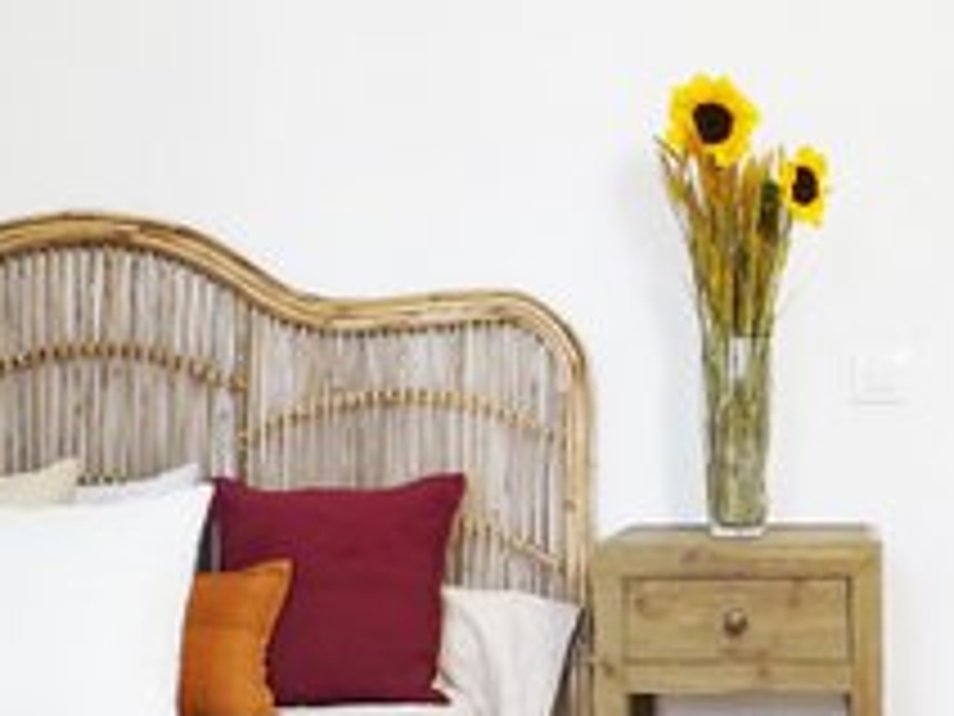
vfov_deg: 21.8
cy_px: 525
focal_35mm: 67
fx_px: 1846
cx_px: 716
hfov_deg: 28.5
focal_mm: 25
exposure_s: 1/50
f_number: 7.1
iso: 1600
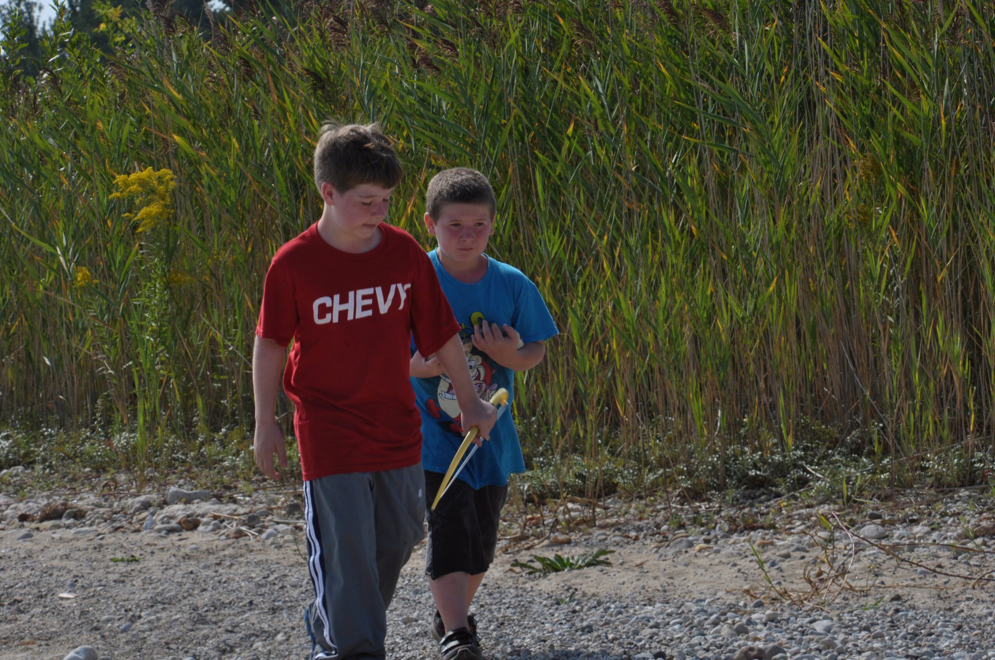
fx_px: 8074
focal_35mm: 292
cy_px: 330
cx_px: 498
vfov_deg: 4.7
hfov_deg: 7.1
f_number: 32
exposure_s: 1/125
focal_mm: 195
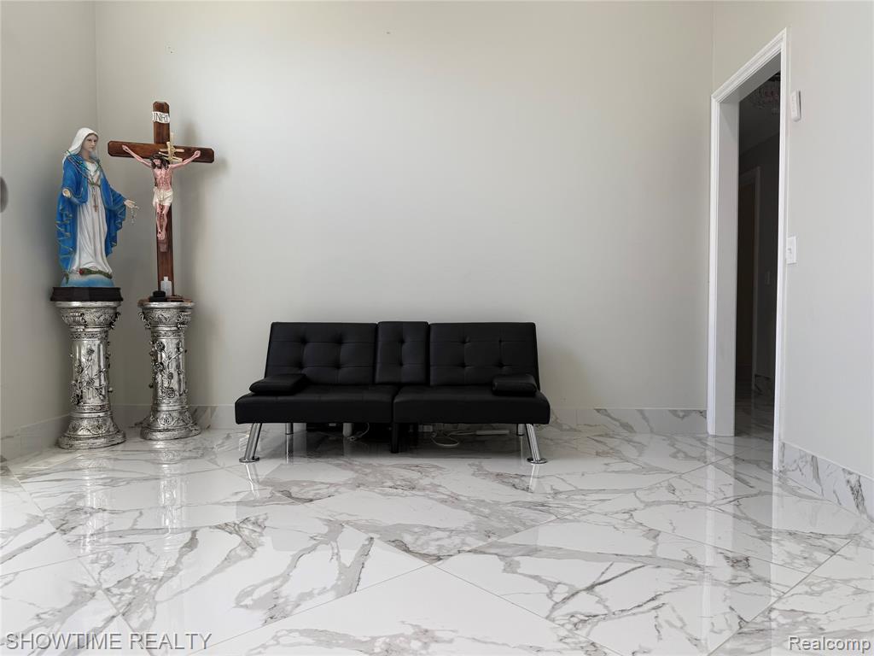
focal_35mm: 24
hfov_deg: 71.6
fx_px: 606
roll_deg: +0.0
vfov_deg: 56.8
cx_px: 437
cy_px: 328
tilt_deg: -1.6
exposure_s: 1/134
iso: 50
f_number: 1.78
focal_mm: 6.76
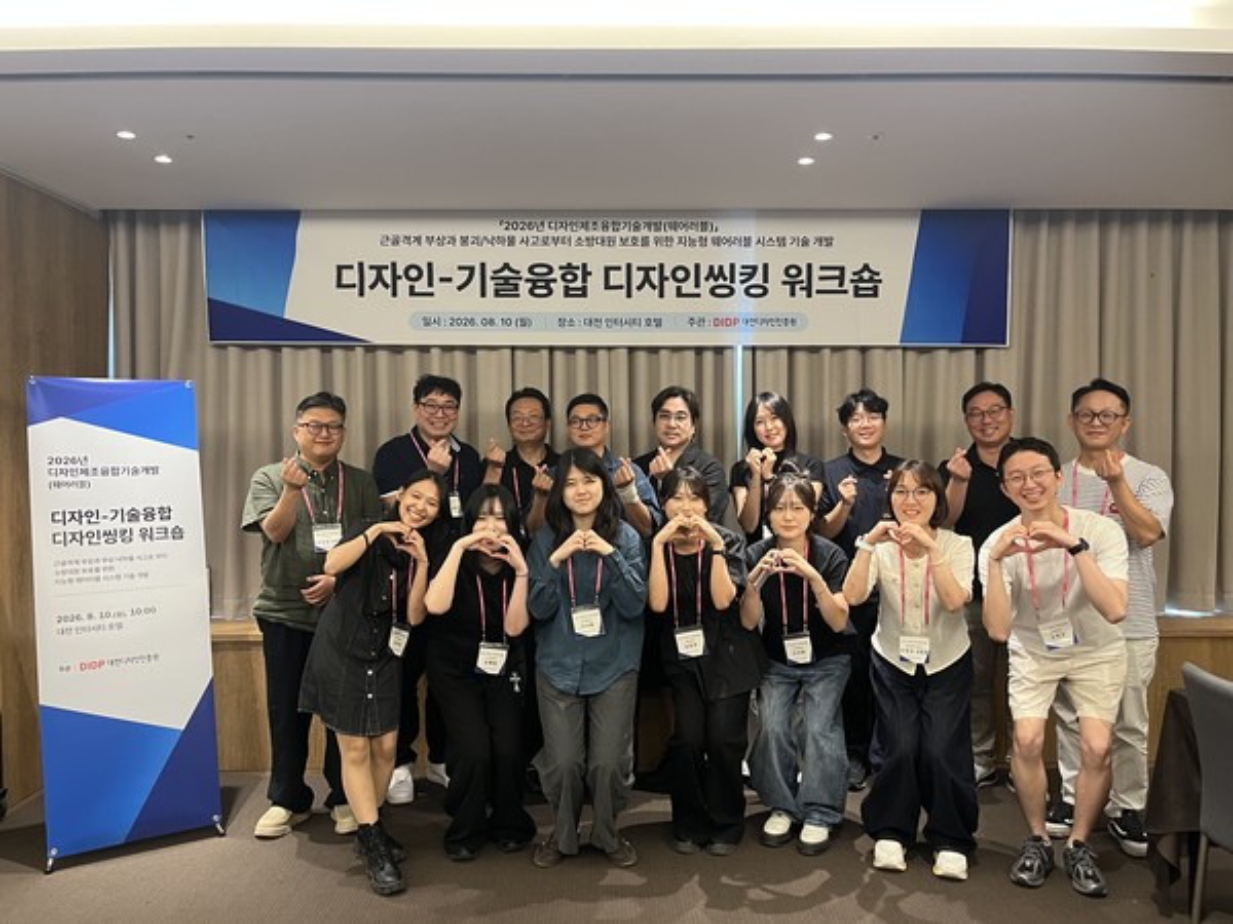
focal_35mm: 26
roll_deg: +0.5
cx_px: 616
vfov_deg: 53.1
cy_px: 462
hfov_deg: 67.3
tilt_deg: -1.6
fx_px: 926
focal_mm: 5.1
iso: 320
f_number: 1.6
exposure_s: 1/60
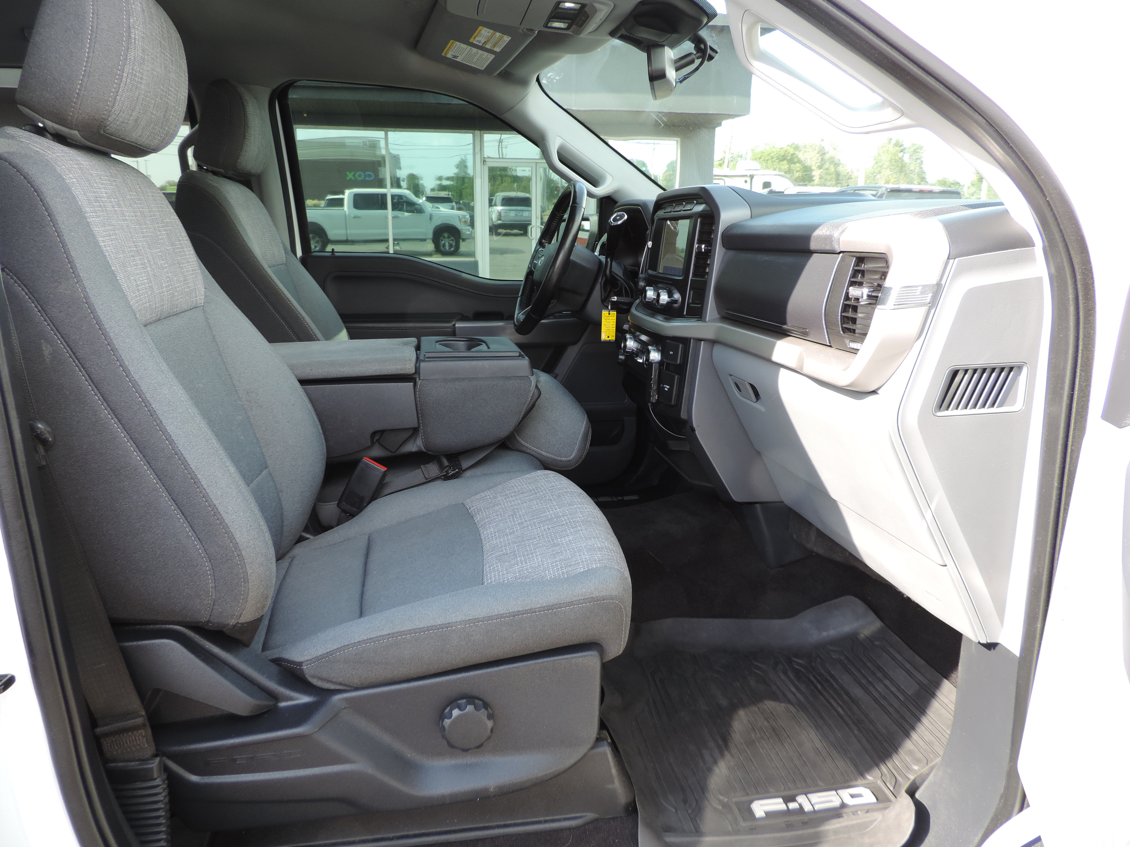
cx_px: 565
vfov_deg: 56.8
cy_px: 424
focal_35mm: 24
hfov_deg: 71.6
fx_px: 783
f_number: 3
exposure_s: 1/80
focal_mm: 4.3
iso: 80
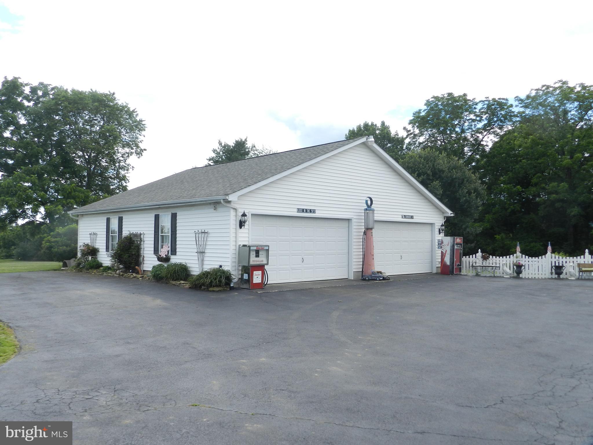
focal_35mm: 28
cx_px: 296
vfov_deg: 49.7
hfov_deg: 63.4
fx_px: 480
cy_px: 222
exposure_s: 1/800
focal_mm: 5
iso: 160
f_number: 3.6
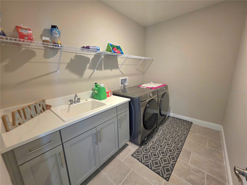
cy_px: 92
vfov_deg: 89.9
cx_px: 124
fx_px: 93
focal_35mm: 13
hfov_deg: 106.2
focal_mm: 2.2
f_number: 1.9
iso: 400
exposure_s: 1/60.2
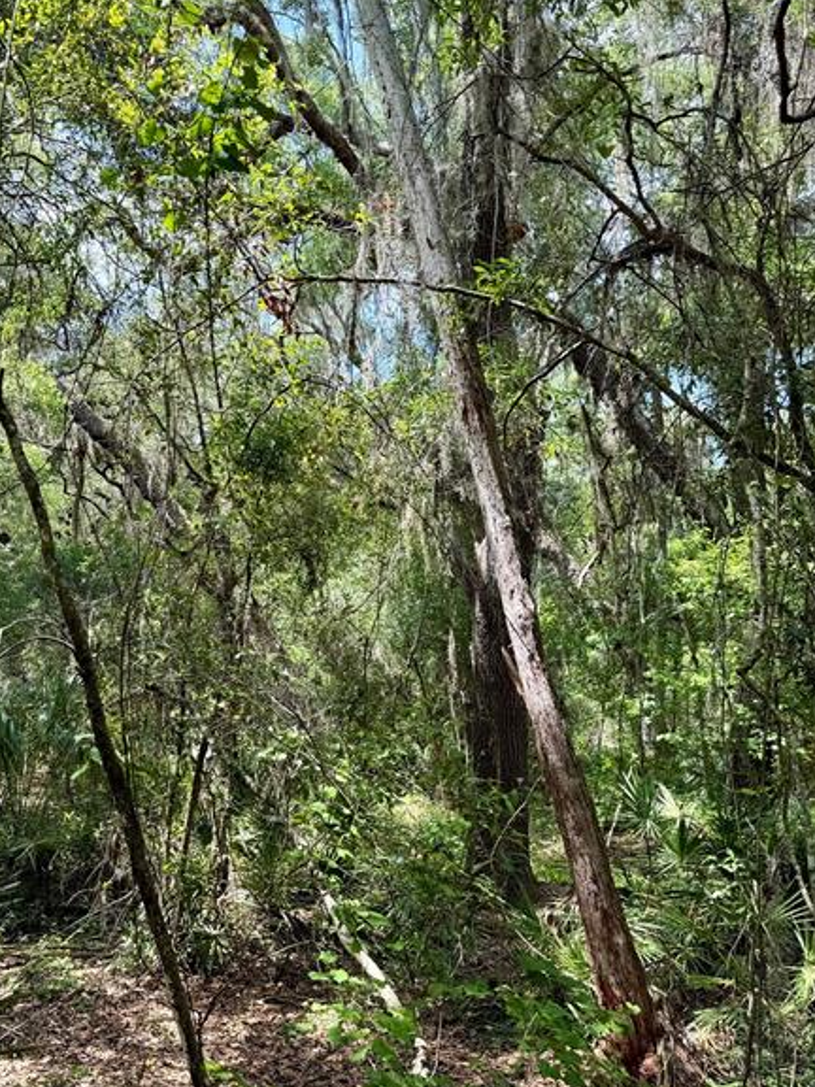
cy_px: 557
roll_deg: -0.8
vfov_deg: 56.8
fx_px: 1005
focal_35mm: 32
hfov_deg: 43.6
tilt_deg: +5.4
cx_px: 283
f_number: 1.78
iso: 80
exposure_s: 1/543
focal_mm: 6.76
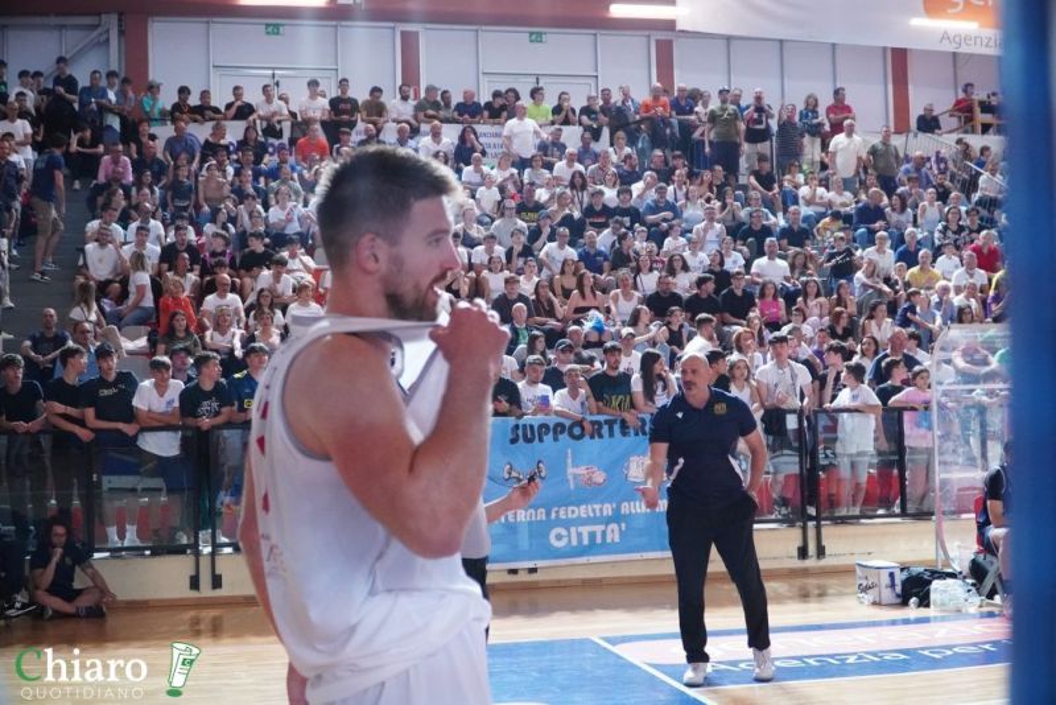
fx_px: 1276
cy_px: 352
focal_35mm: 44
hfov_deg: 44.9
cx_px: 528
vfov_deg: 30.9
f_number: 4
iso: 5000
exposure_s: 1/500
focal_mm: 29
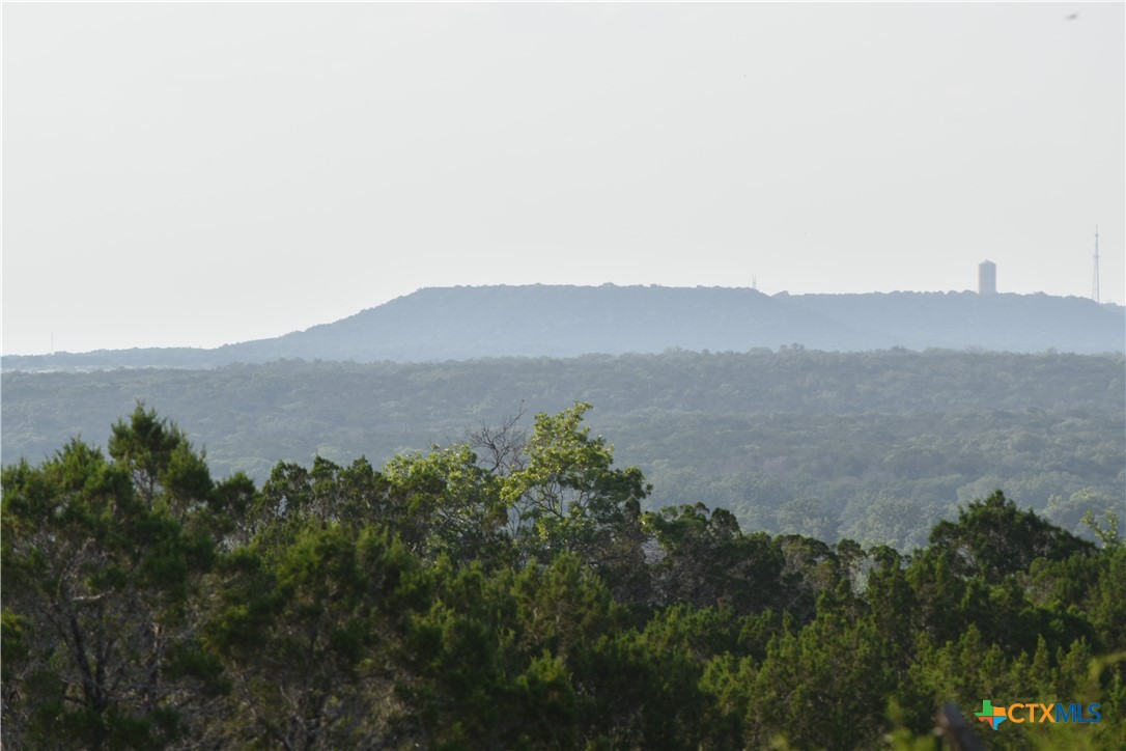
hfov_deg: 7.6
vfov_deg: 5.1
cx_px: 563
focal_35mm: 270
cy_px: 376
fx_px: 8444
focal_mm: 180
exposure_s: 1/200
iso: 100
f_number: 10
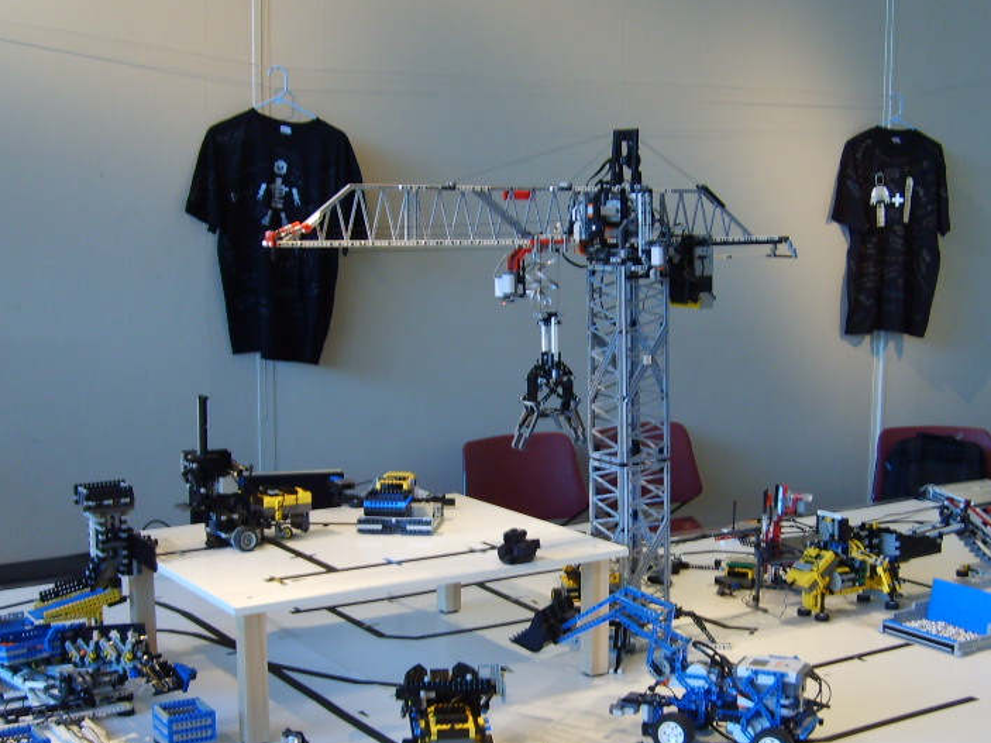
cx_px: 574
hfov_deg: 37.4
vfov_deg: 28.5
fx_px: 1460
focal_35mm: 51
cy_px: 426
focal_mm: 5.8
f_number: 2.8
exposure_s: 1/30
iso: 86
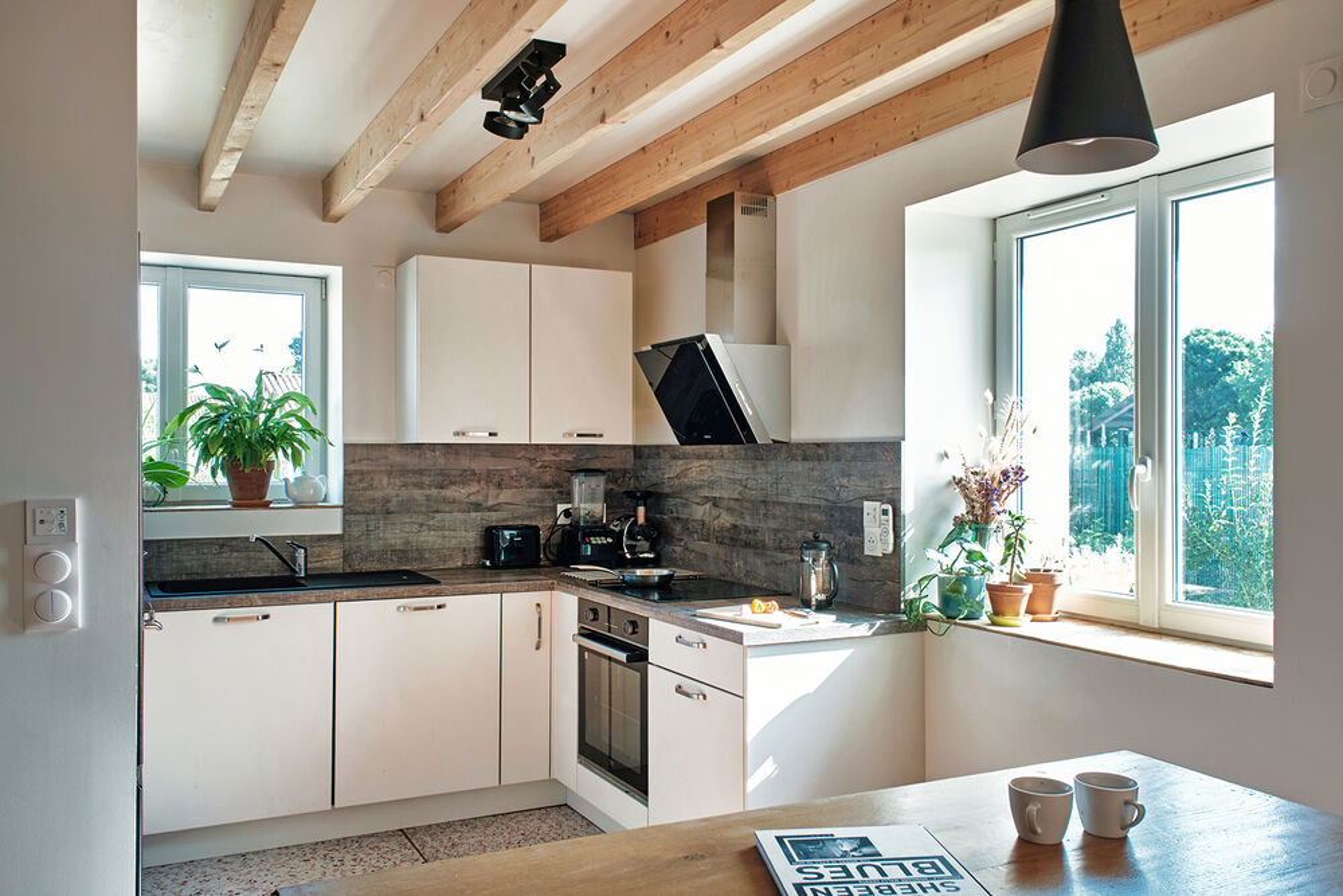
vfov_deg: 43.6
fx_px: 1119
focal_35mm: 30
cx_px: 672
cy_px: 448
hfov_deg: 61.9
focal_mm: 19.7
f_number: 8
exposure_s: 1/15
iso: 160
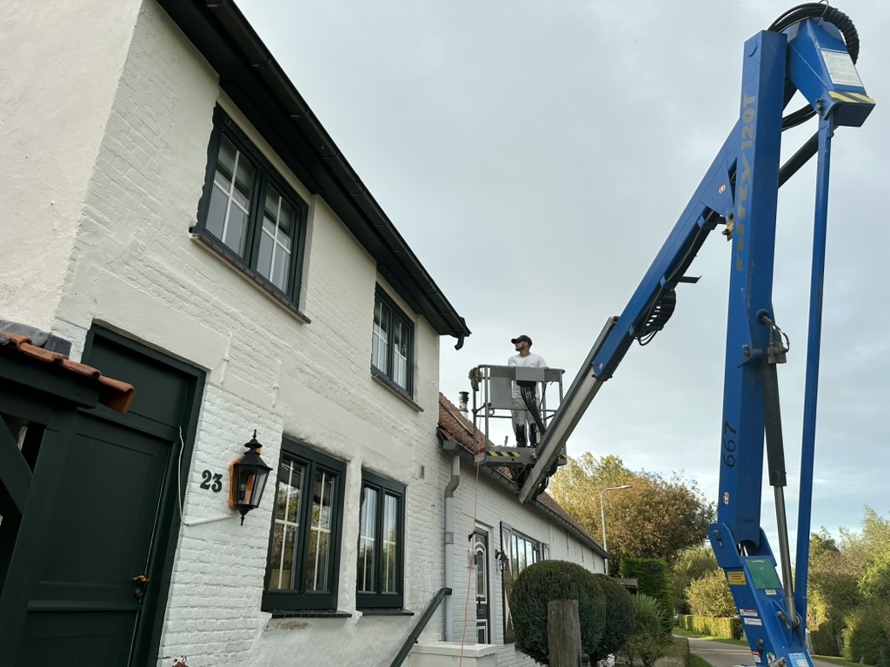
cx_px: 445
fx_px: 617
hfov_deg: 71.6
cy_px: 334
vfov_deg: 56.8
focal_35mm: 24
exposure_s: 1/1212
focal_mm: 6.86
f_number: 1.78
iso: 80
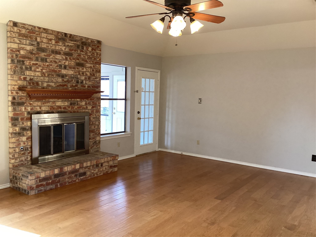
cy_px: 118
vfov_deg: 45.4
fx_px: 283
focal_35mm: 31
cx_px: 158
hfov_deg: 58.4
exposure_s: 1/60
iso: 200
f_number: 2.4
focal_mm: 3.3
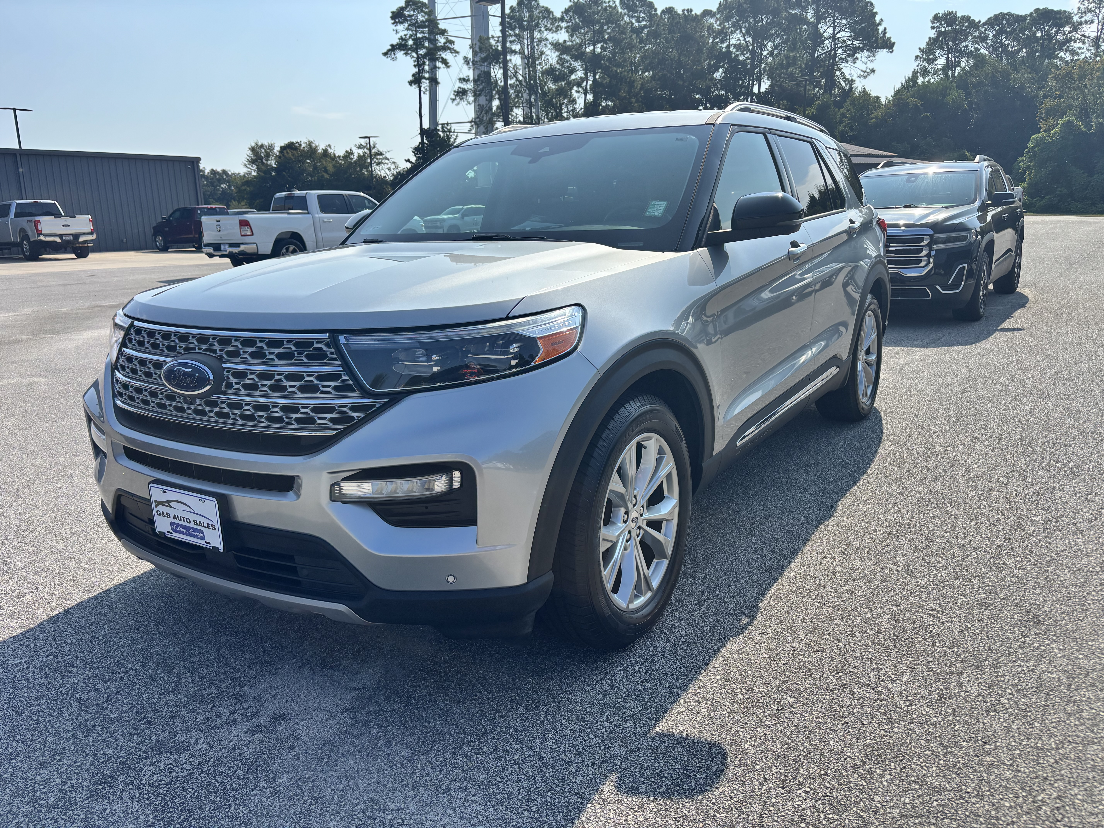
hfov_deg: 67.3
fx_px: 829
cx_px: 552
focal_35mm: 26
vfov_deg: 53.1
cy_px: 414
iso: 50
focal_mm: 5.96
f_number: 1.6
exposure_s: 1/3650
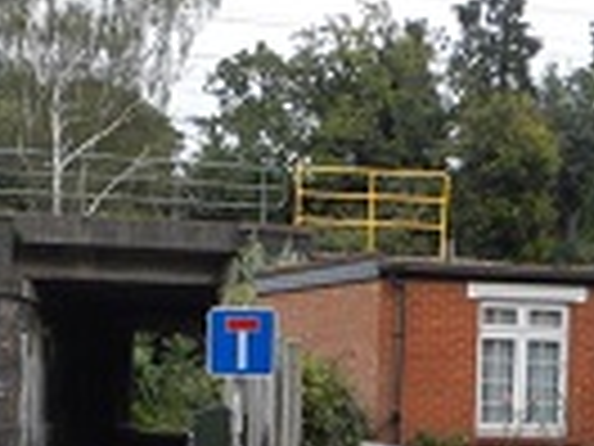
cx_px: 63
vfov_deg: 12.9
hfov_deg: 17.3
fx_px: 1922
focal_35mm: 112
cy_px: 545
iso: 800
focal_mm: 6.6
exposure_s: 1/800
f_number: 4.2
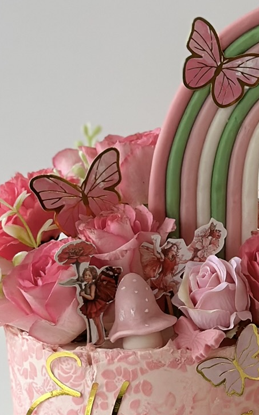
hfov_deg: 9.0
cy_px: 413
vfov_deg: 14.3
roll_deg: +0.3
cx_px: 334
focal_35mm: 144
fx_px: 1628
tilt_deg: -20.0
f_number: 1.78
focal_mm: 6.86
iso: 125
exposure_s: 1/83
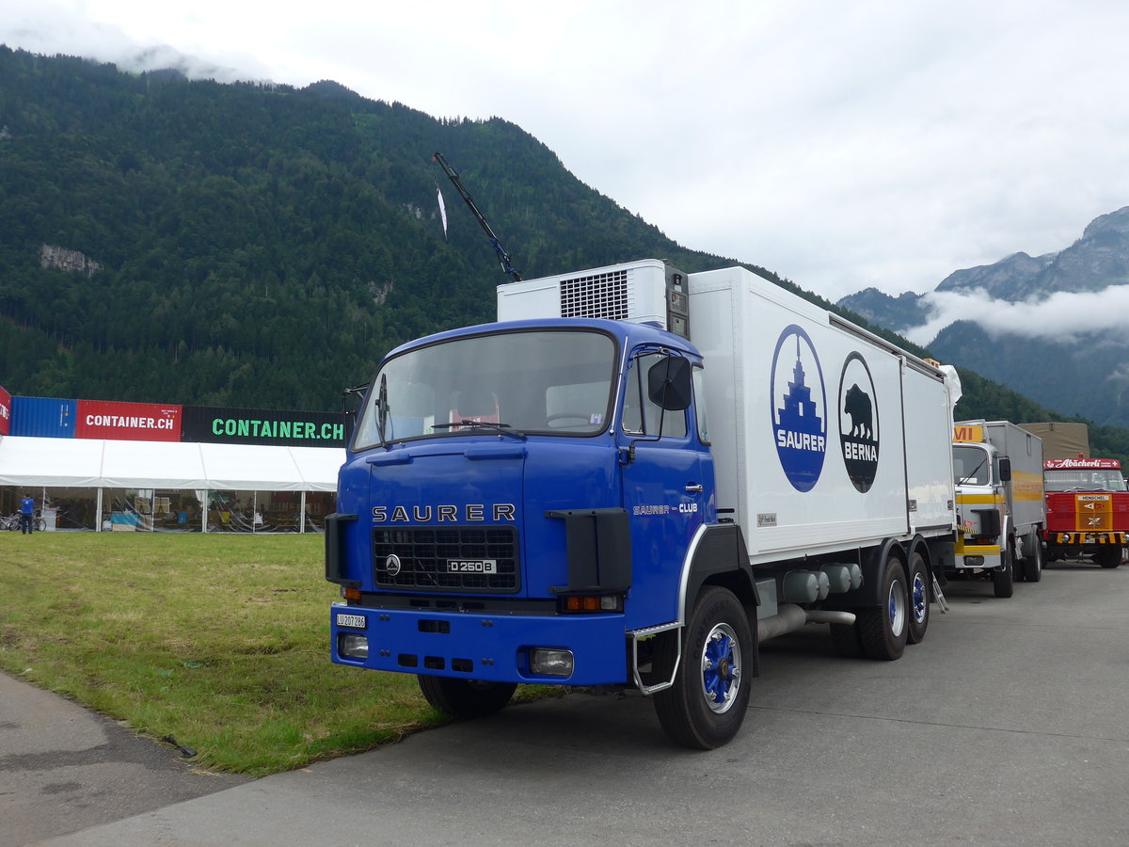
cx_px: 564
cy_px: 424
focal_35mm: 29
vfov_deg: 48.2
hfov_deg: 61.7
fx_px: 946
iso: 80
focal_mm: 6
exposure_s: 1/640
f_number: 2.8
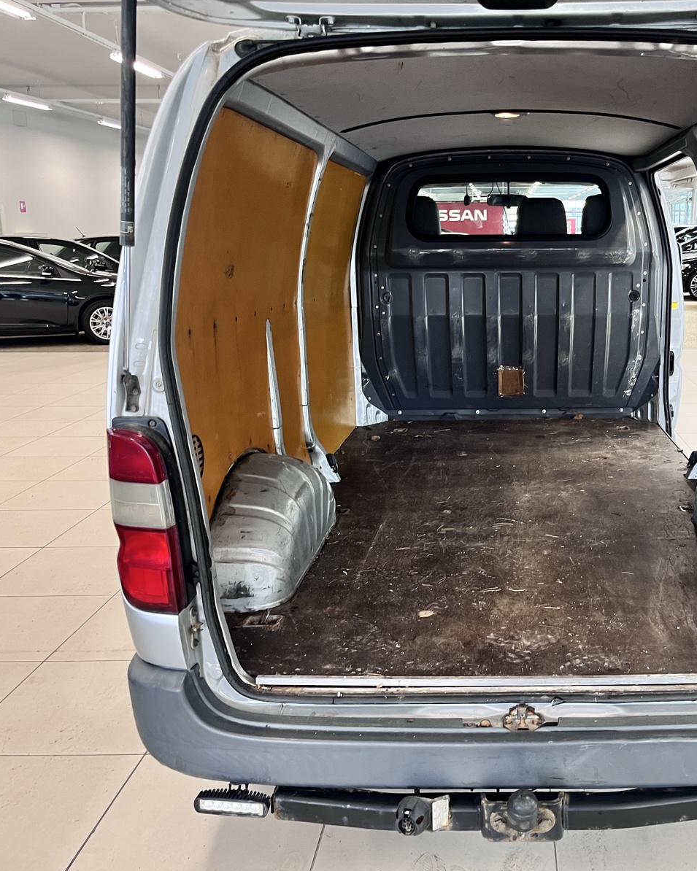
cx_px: 499
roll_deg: +0.1
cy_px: 436
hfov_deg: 42.4
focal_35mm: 34
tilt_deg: -13.7
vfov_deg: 52.8
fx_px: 877
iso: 64
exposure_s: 1/50
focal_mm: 5.1
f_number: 1.6
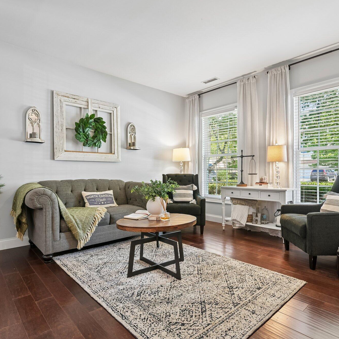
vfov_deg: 72.1
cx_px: 174
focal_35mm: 21
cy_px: 172
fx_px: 233
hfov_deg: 72.1
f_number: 8
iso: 400
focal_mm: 16
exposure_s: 1/8
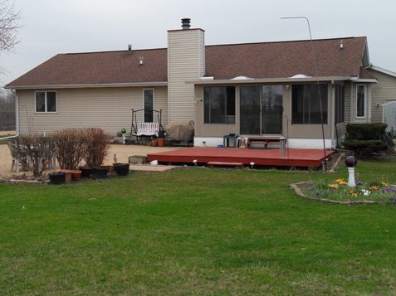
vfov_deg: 30.8
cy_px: 141
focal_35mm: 47
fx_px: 537
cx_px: 151
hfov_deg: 40.2
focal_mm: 6.3
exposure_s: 1/350
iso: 80
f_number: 3.5
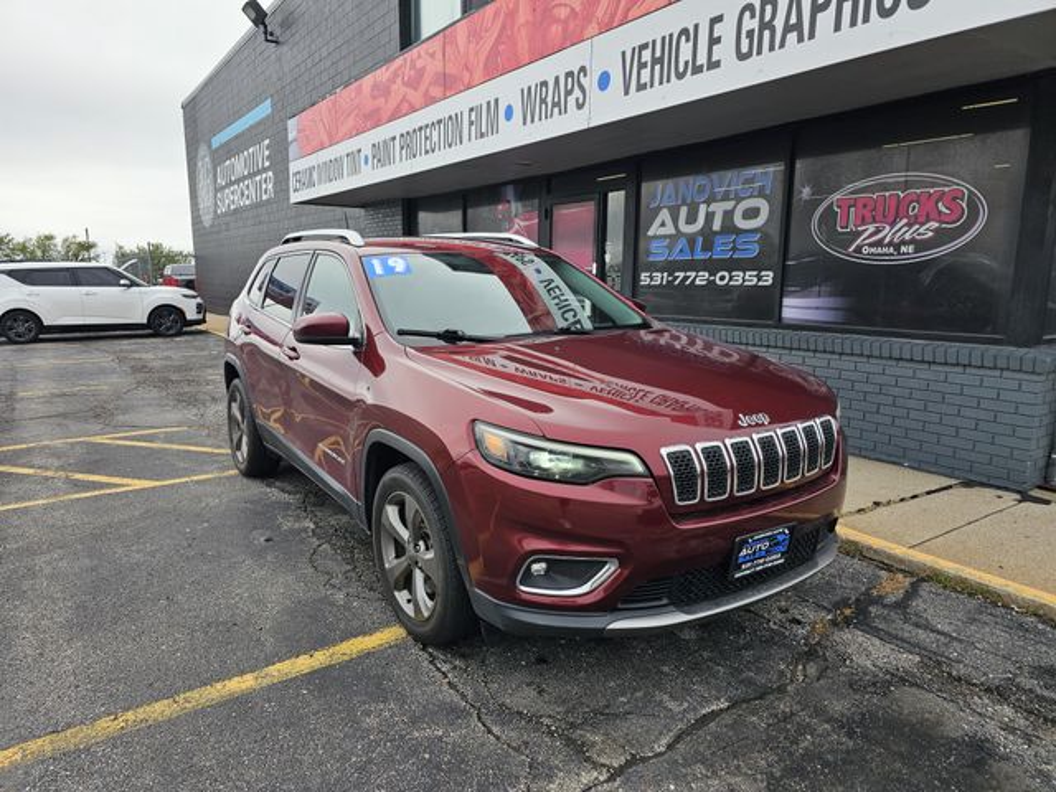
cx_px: 528
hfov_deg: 73.9
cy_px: 396
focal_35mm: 23
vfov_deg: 58.9
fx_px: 702
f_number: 1.7
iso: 10
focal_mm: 6.3
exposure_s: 1/484
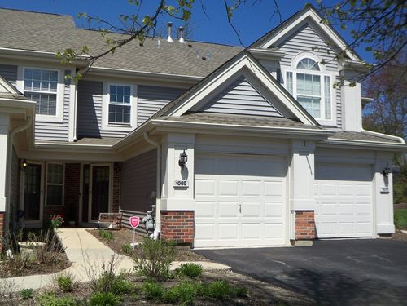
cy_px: 153
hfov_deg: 47.9
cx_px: 204
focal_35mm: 39
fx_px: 459
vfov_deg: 36.8
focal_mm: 6.4
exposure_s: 1/640
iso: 50
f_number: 3.9
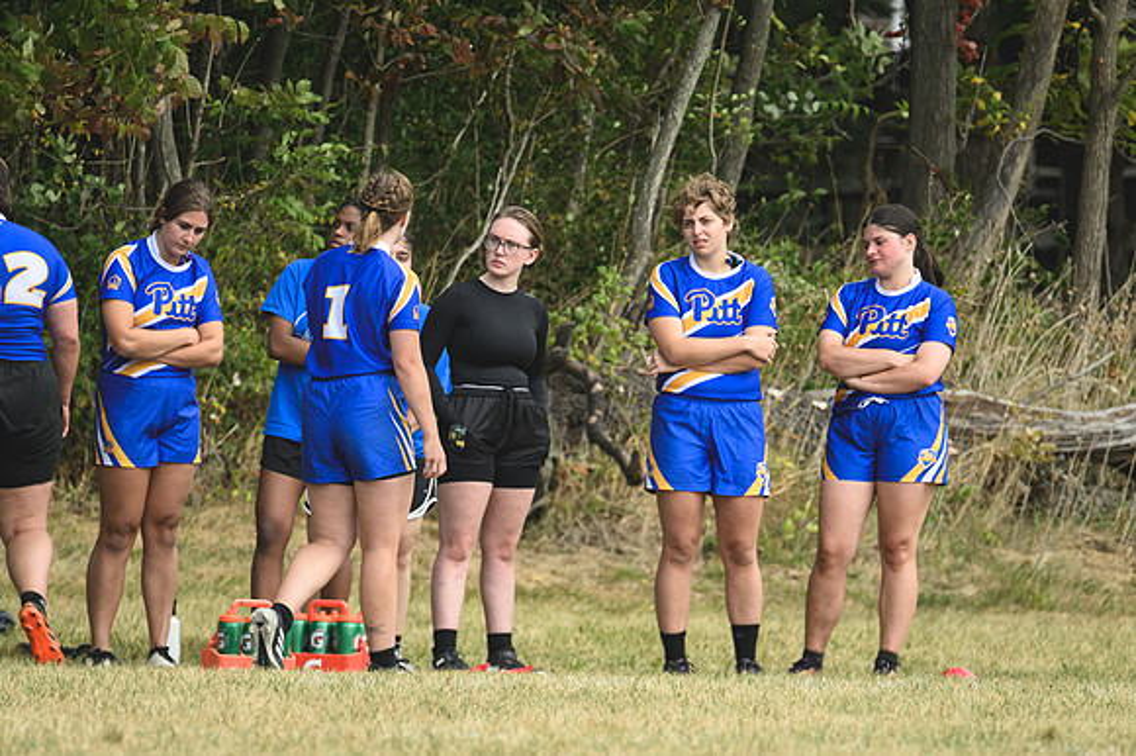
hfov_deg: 2.3
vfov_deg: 1.5
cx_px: 568
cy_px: 378
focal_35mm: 900
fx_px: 28383
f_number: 6.3
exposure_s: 1/1000
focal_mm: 600
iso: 720
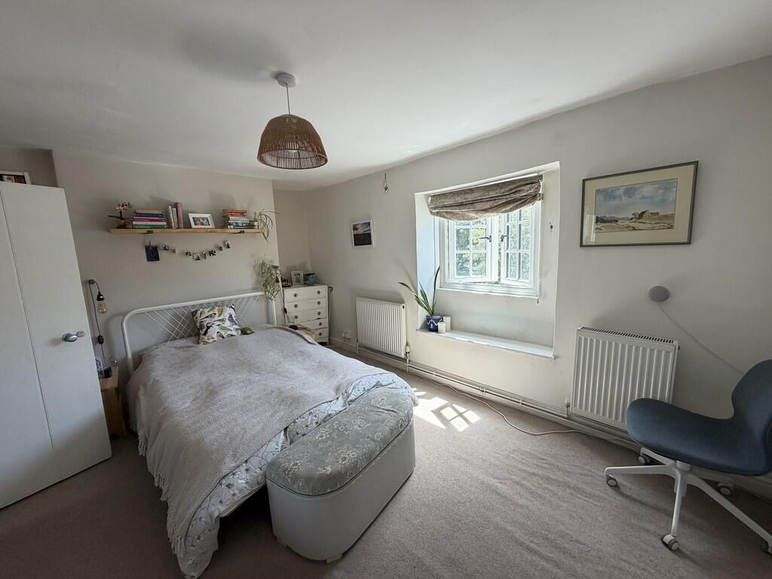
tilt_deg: -8.3
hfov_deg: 102.1
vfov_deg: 85.7
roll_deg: +2.6
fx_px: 312
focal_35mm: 14
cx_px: 386
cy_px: 290
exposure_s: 1/121
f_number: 2.2
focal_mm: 2.22
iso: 100
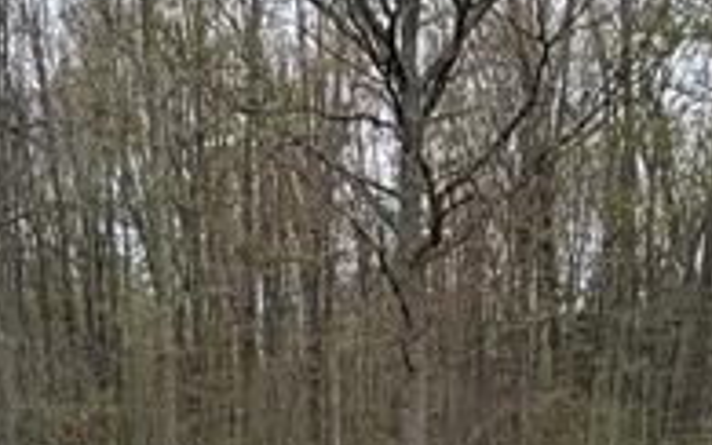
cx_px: 321
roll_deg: +0.9
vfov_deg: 14.2
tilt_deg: -15.1
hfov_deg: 26.5
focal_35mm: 78
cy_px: 875
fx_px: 1514
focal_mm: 2.22
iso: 50
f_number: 2.2
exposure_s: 1/502
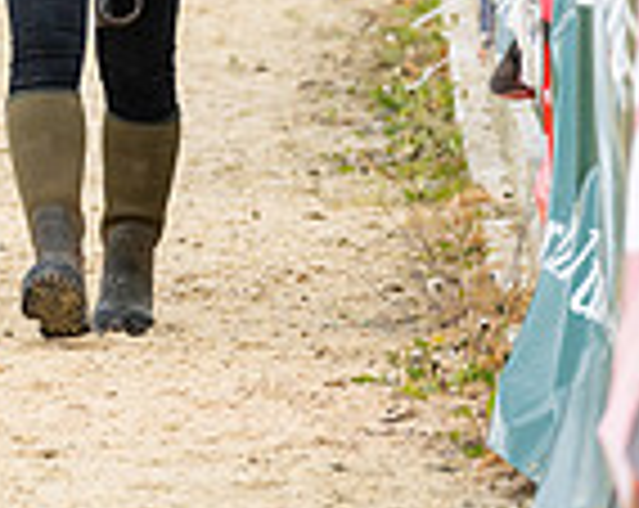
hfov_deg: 2.2
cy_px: -486
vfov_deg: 1.7
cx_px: 18
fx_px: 16891
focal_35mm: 895
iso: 400
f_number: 5
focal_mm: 200
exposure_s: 1/1600
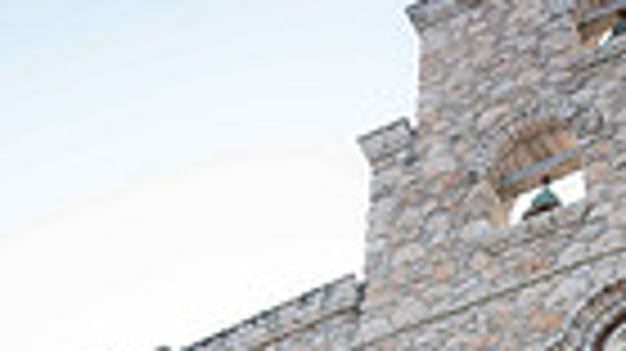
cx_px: 455
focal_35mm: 68
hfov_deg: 30.6
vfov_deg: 12.8
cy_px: 886
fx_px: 1128
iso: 125
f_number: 2.8
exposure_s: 1/500
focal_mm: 20
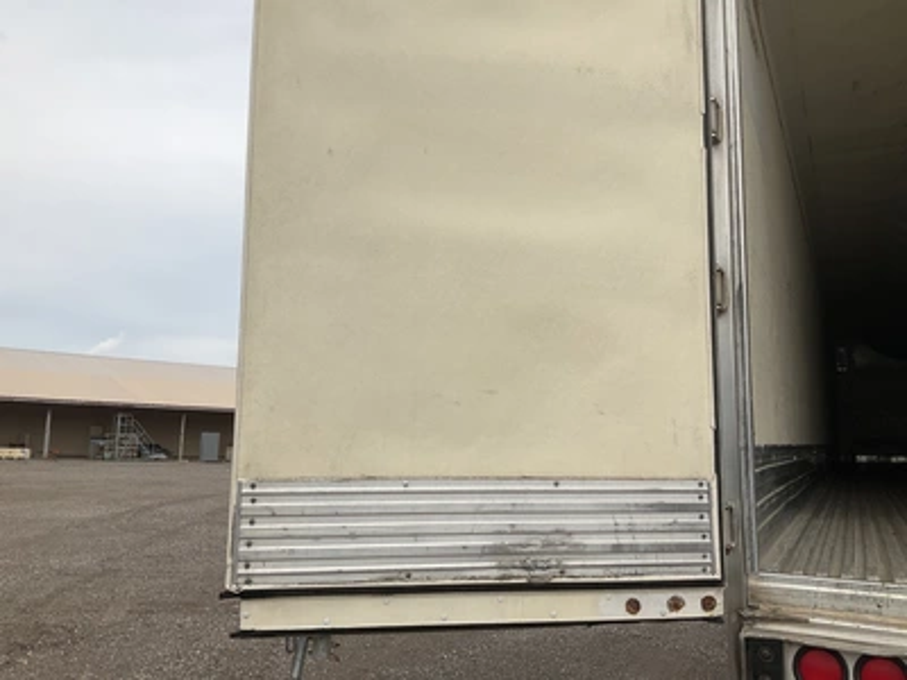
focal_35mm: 29
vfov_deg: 48.2
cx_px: 454
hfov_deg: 61.7
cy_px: 340
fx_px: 760
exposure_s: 1/2227
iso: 25
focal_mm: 3
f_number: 1.8
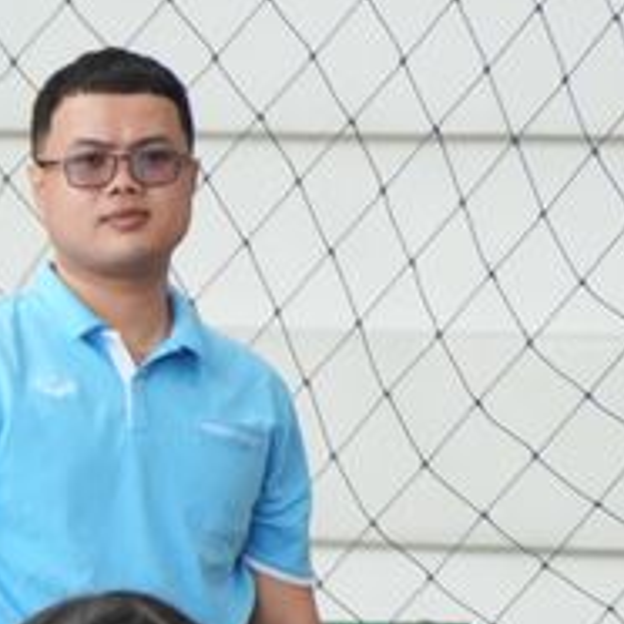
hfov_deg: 1.9
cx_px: -939
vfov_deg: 1.9
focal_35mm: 925
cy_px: 814
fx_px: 18871
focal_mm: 135
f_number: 5.6
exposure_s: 1/500
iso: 1250
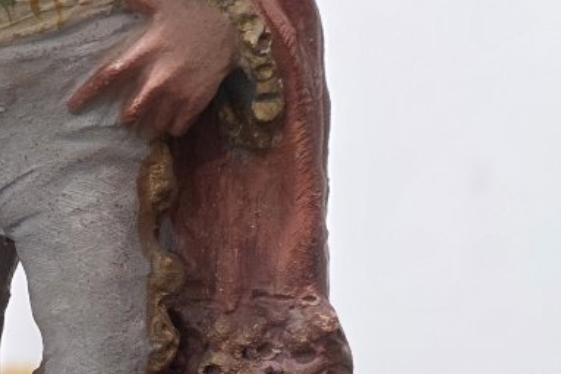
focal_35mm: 75
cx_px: 41
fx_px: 1168
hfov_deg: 26.0
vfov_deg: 17.8
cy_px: 361
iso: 320
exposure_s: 1/100
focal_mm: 6.3
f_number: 1.7
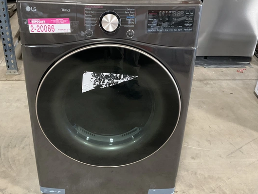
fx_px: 306
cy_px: 88
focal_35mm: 41
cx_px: 114
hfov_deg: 45.7
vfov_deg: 35.1
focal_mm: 3
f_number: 1.8
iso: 200
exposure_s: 1/60
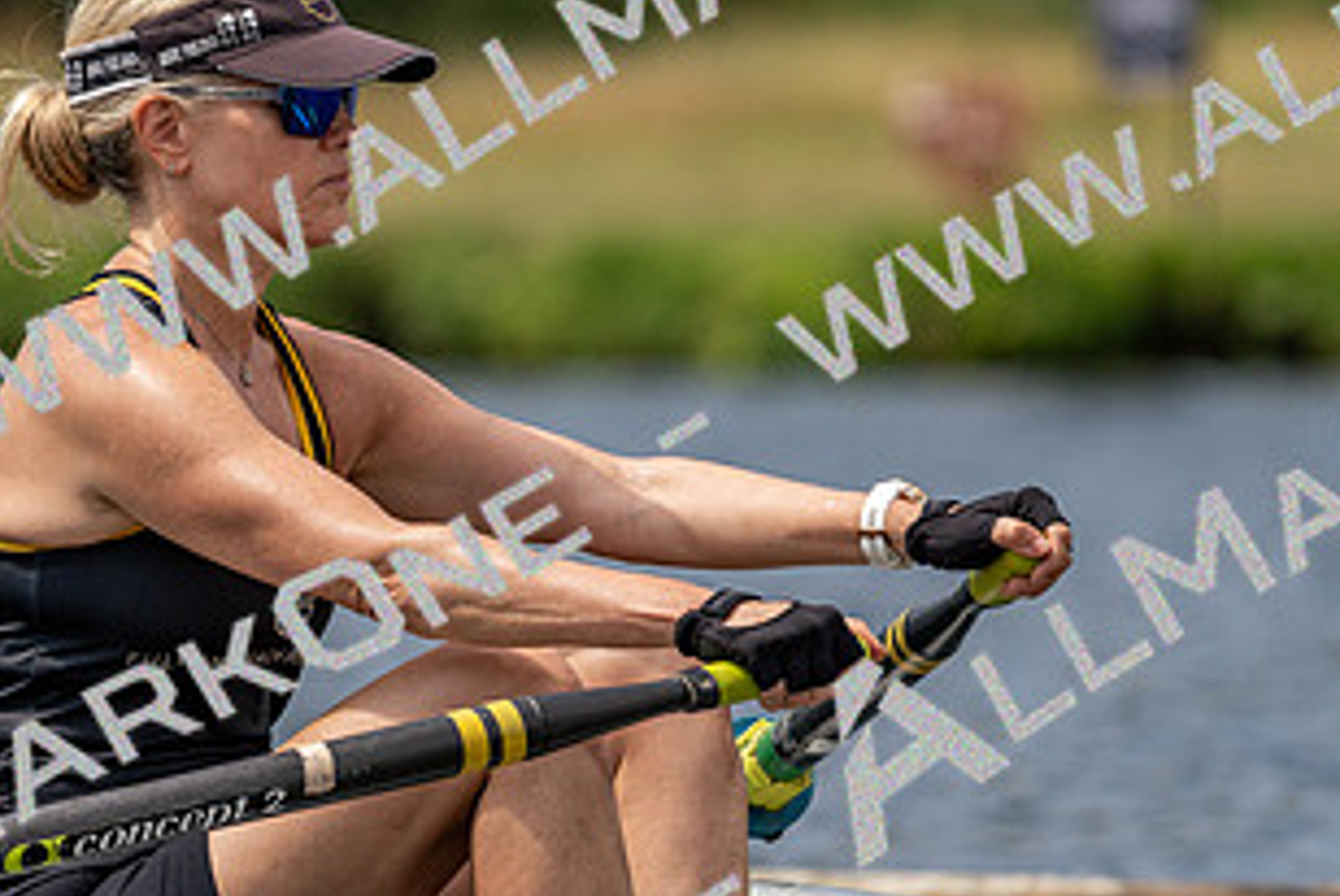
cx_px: 461
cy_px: 455
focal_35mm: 708
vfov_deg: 1.9
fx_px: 26378
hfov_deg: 2.9
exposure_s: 1/1600
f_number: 6.3
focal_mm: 376
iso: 250
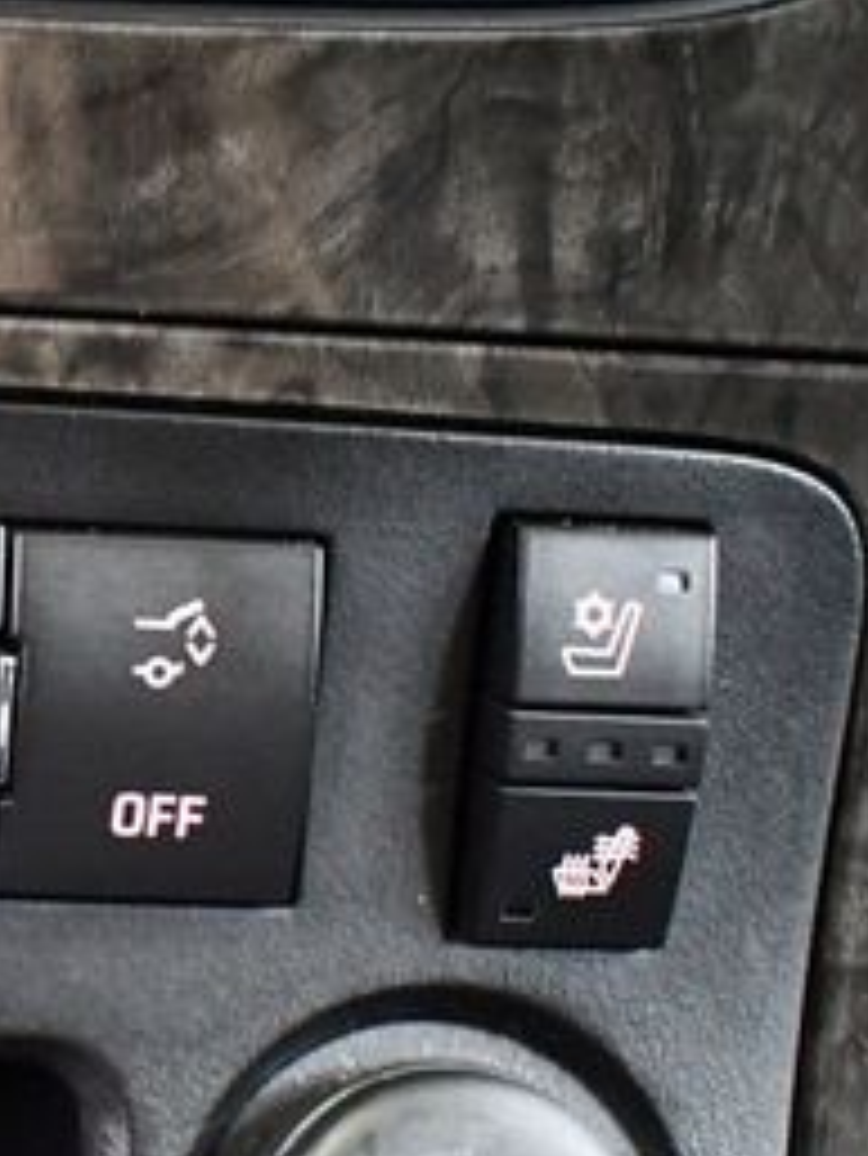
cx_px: -301
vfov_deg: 24.7
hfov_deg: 17.4
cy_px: 657
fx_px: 2639
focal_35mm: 79
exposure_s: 1/60
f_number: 3.8
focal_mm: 22
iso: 12800
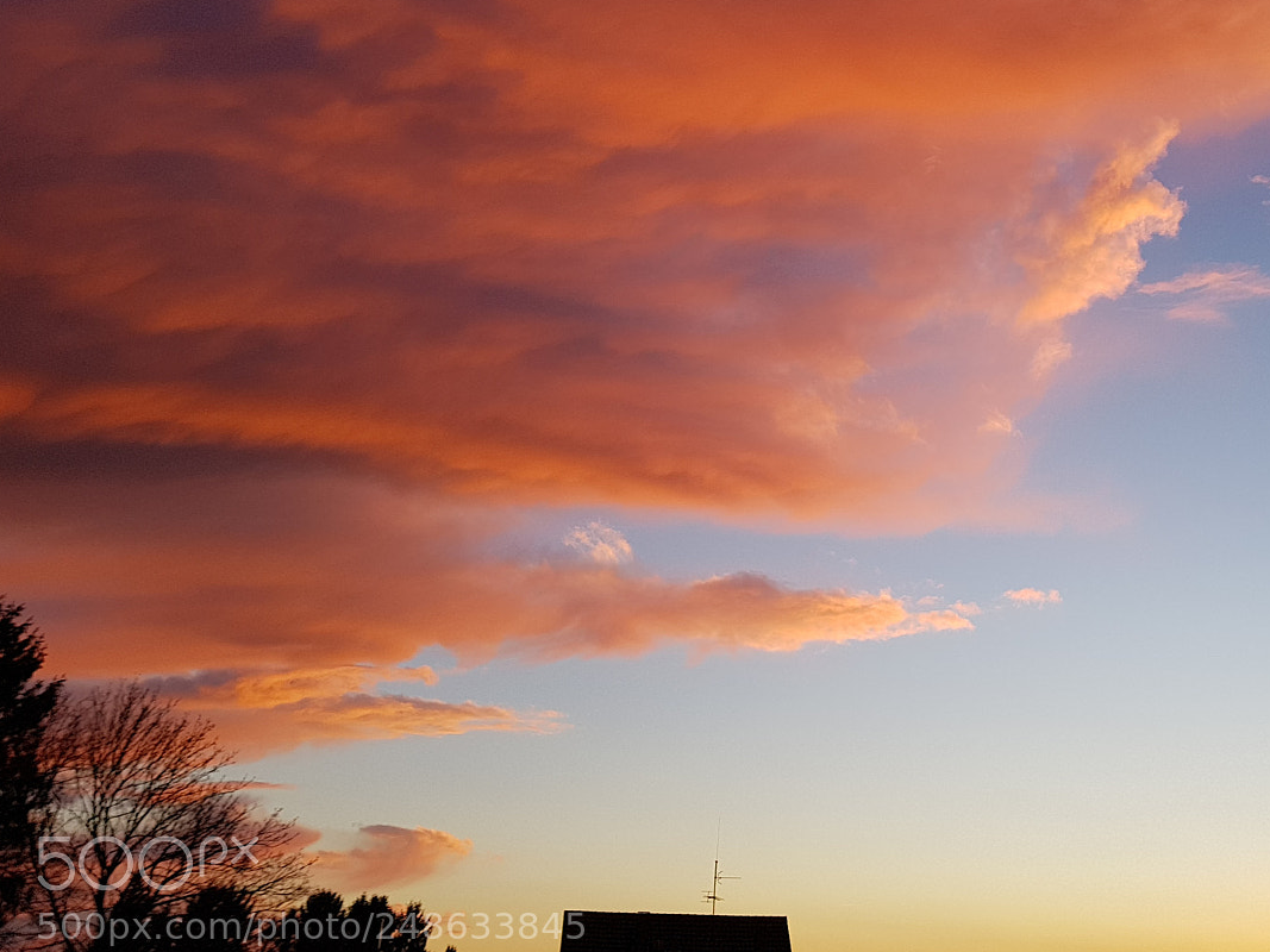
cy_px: 306
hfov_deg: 46.5
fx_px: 1431
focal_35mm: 39
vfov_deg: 36.4
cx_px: 915
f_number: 1.7
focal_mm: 4.2
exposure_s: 1/239
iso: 40
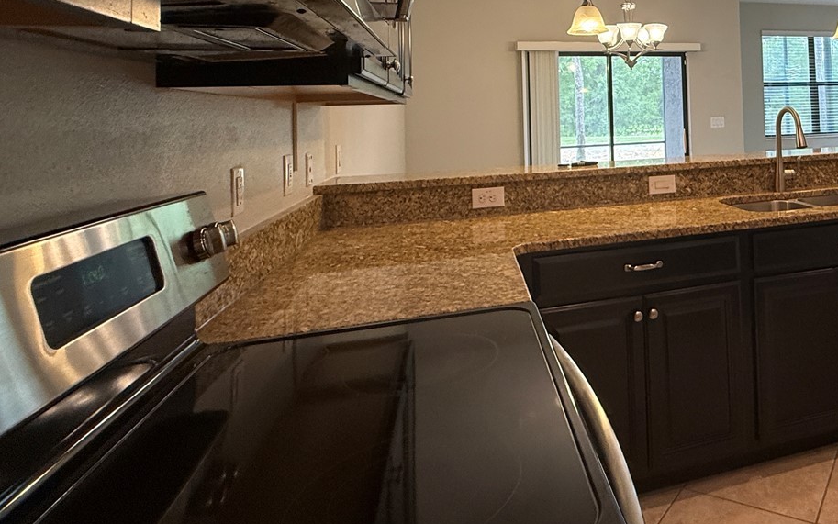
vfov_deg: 44.7
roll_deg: +1.7
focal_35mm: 26
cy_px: 88
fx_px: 594
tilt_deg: +3.4
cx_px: 675
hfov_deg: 64.0
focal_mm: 2.22
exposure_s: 1/120
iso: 160
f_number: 2.2
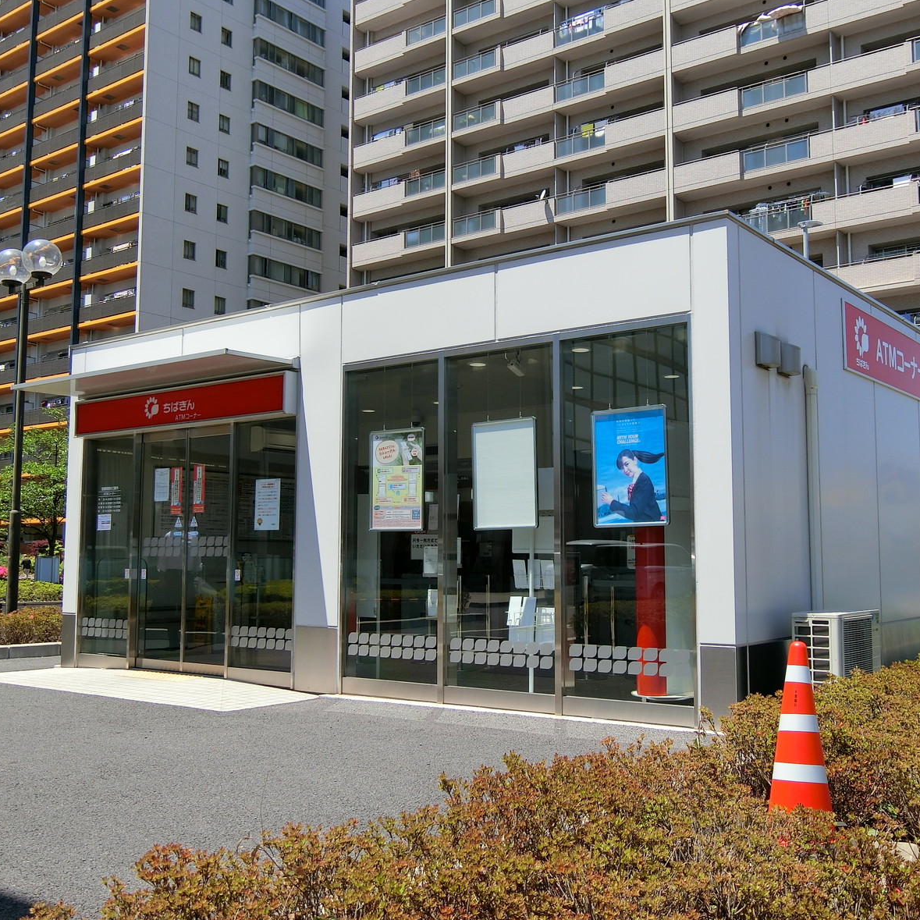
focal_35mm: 36
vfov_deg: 46.0
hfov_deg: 45.9
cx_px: 520
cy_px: 466
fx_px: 1082
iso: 80
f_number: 3.3
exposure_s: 1/640
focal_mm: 6.4
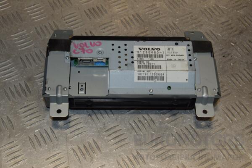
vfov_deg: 21.6
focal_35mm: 63
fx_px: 441
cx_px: 126
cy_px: 84
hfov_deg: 31.9
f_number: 10
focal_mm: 42
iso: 800
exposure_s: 1/200
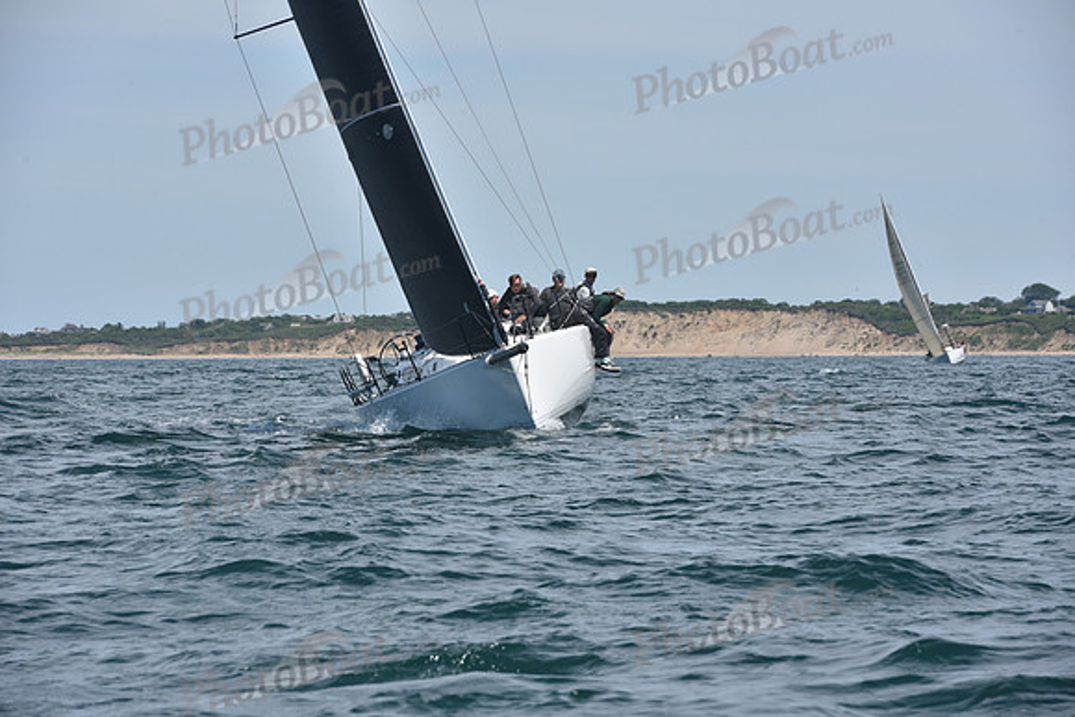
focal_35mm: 200
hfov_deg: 10.3
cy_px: 358
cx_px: 538
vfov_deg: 6.9
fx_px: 5973
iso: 250
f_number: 11
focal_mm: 200
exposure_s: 1/800
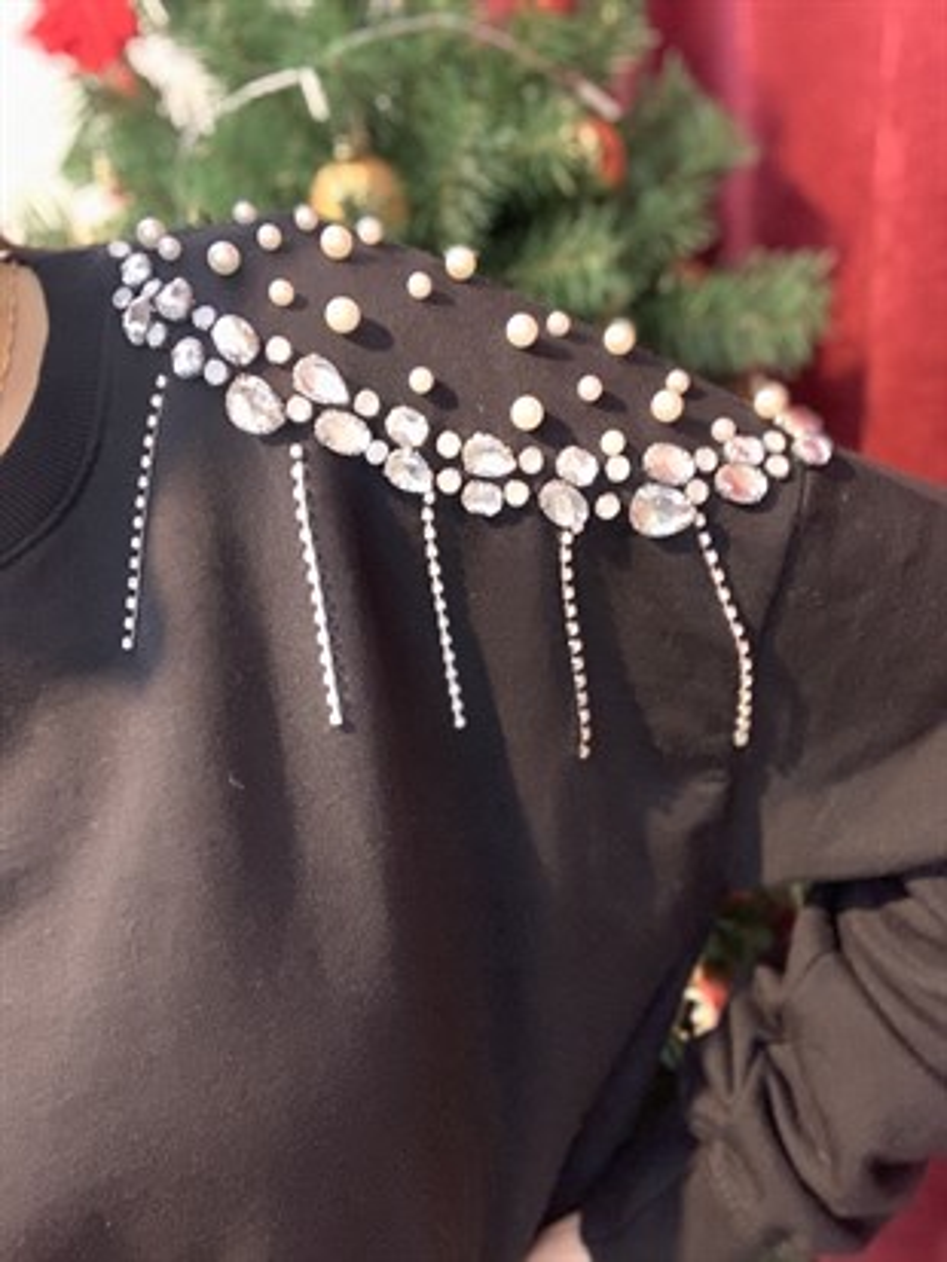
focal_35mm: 32
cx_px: 474
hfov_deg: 44.2
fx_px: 1167
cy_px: 631
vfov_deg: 56.8
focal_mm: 2.87
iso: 800
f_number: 2.2
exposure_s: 1/14
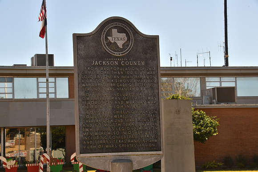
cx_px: 129
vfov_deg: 13.8
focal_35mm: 99
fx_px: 710
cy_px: 86
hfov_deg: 20.6
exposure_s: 1/160
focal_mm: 66
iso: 250
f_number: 22
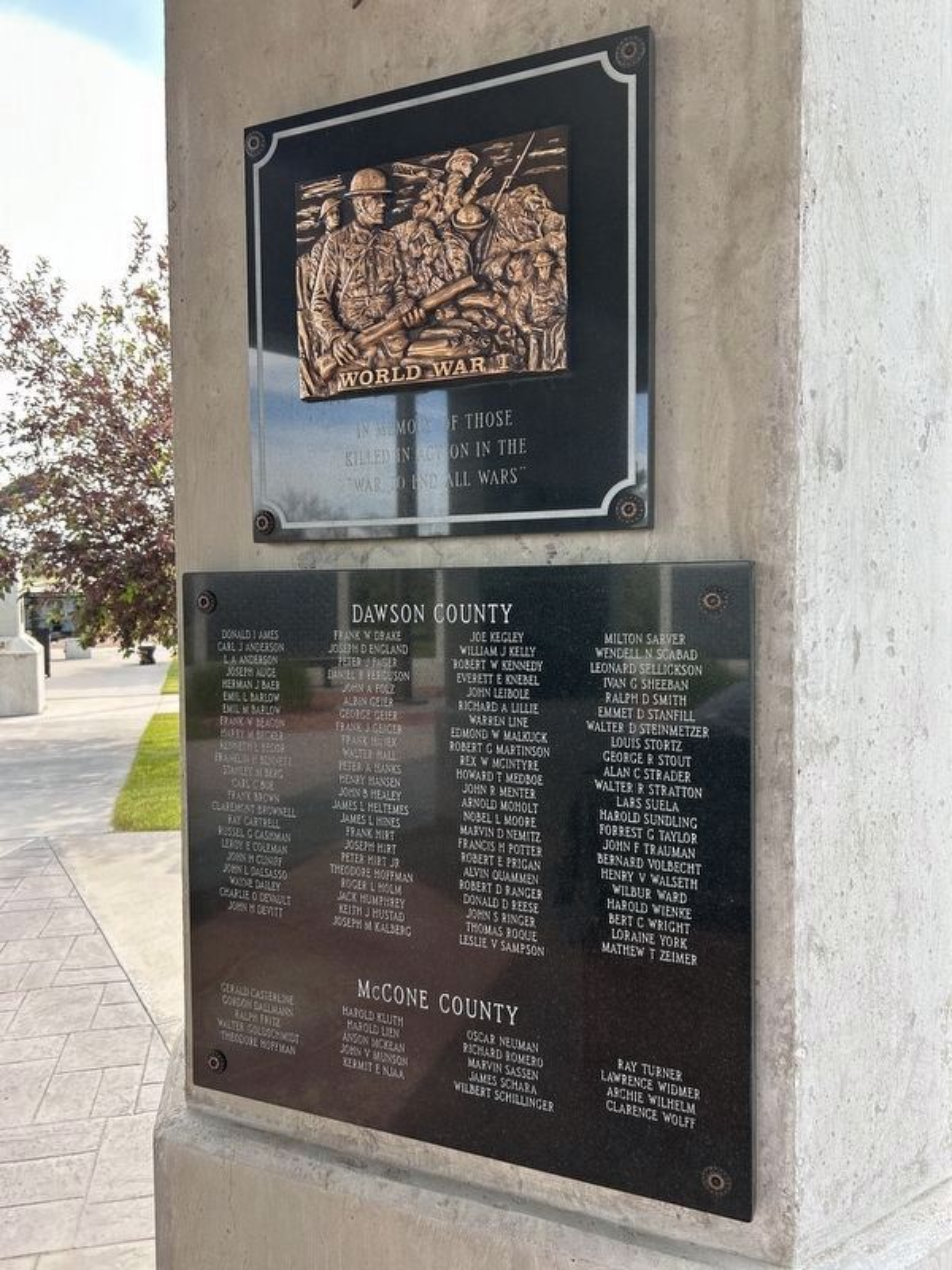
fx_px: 953
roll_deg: +0.4
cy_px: 635
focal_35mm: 26
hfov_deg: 53.1
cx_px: 476
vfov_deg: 67.3
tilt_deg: -3.4
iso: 50
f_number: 1.5
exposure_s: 1/414
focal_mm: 5.7
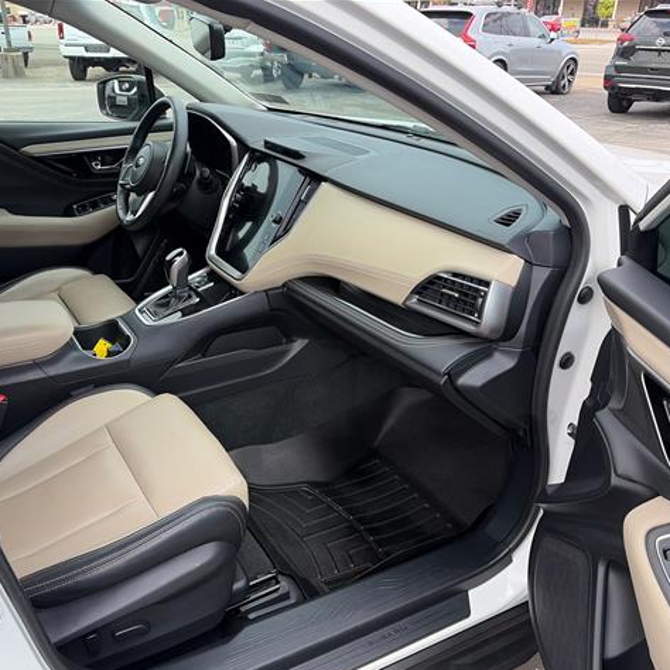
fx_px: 679
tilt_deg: -25.7
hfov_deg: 52.1
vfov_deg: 52.5
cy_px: 338
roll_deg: +2.2
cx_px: 261
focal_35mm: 31
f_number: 1.6
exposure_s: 1/667
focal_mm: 5.96
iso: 64
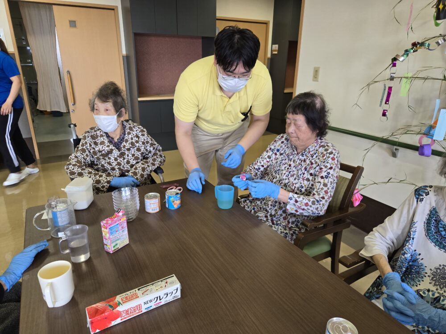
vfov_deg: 58.9
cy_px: 167
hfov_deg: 73.9
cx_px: 223
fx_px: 296
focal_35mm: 23
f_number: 1.8
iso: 100
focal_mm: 5.4
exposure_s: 1/120
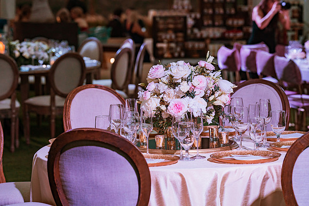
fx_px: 1158
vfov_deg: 10.1
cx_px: 154
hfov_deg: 15.2
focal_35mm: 135
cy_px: 103
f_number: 5
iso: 1600
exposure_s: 1/125
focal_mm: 135
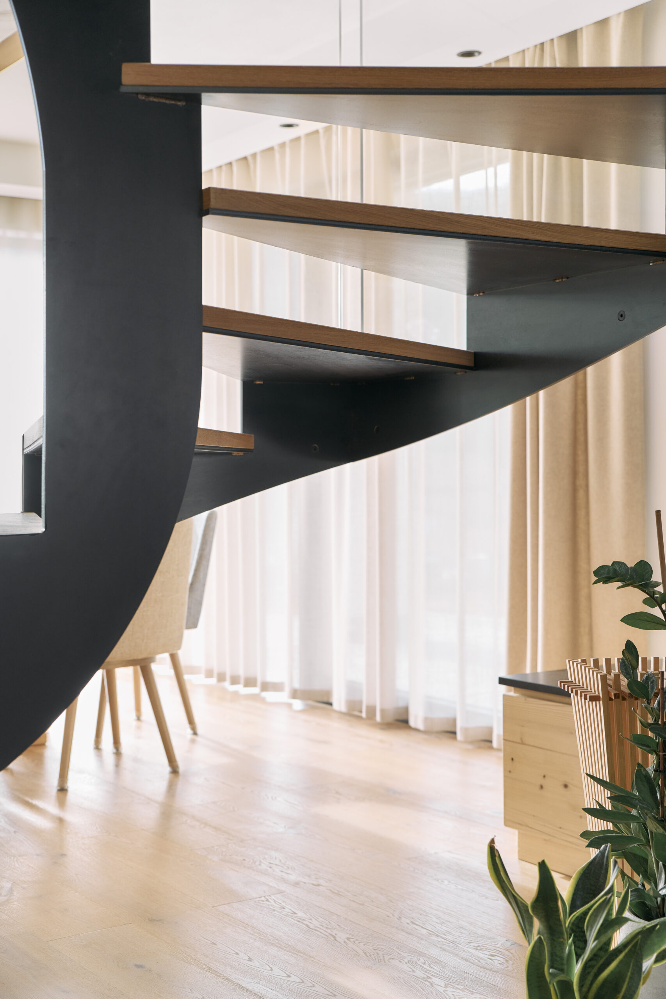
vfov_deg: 38.2
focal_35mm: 52
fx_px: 1443
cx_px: 333
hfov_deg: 26.0
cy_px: 500
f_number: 4
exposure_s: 1/100
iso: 640
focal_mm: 52
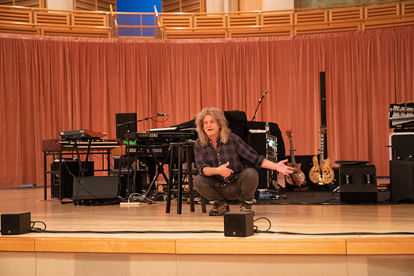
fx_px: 805
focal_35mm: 70
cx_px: 207
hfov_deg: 28.8
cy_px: 138
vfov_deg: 19.5
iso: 12800
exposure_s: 1/80
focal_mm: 70
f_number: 2.8
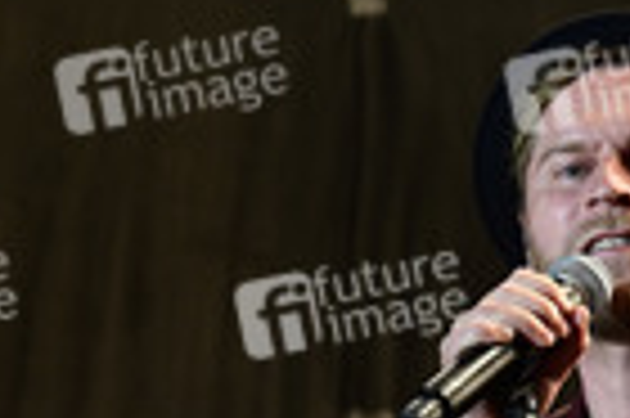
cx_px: 682
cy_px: 643
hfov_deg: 9.0
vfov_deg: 6.0
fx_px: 3950
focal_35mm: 226
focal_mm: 70
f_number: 5.6
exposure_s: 1/100
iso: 800
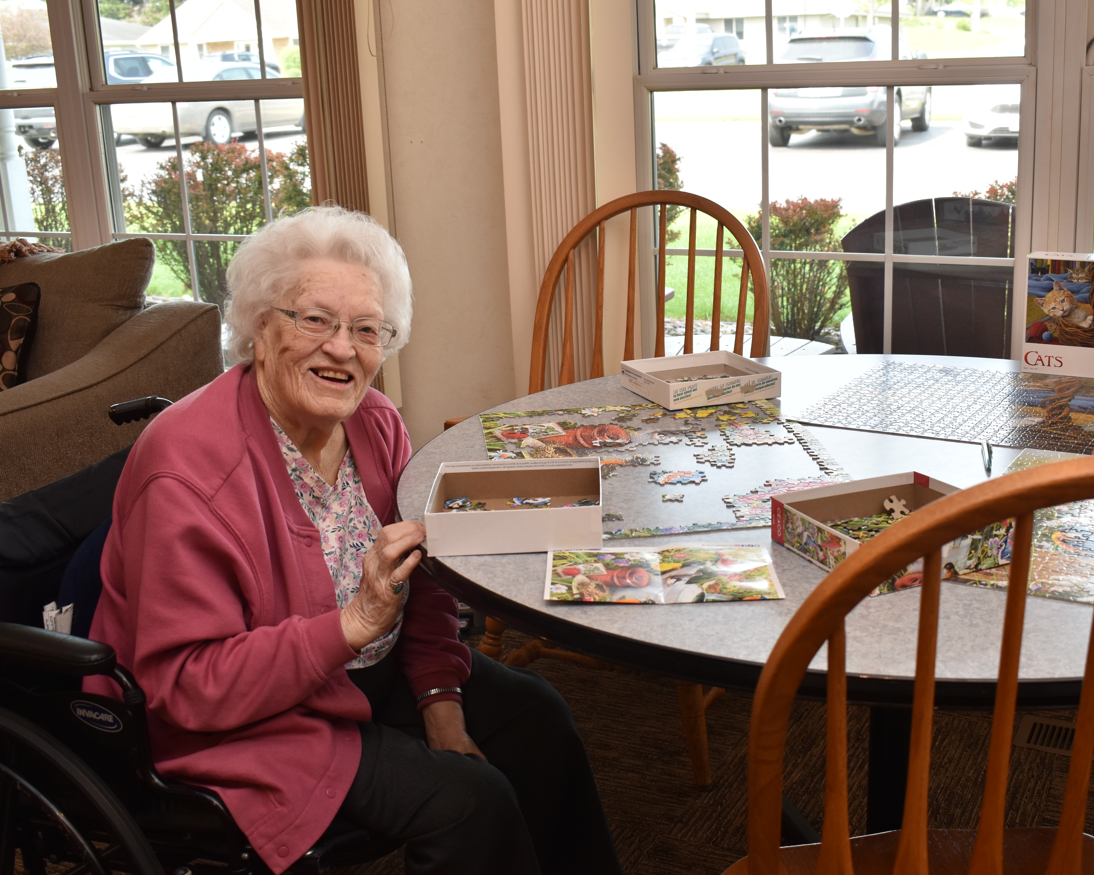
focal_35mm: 41
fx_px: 1327
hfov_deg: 44.6
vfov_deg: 36.5
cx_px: 640
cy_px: 438
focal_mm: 24
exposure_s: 1/80
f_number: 5.6
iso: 320
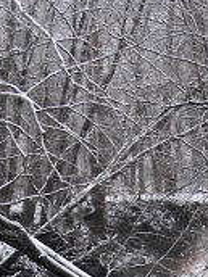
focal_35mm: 374
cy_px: 448
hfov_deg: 4.0
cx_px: 118
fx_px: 2996
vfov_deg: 5.2
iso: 50
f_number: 3.2
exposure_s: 1/80
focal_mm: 17.8
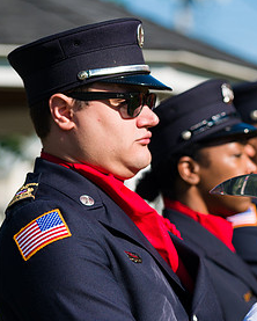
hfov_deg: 7.0
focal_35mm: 220
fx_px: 2089
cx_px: 265
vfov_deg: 8.8
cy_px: 183
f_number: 3.2
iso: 200
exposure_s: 1/3200
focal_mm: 112
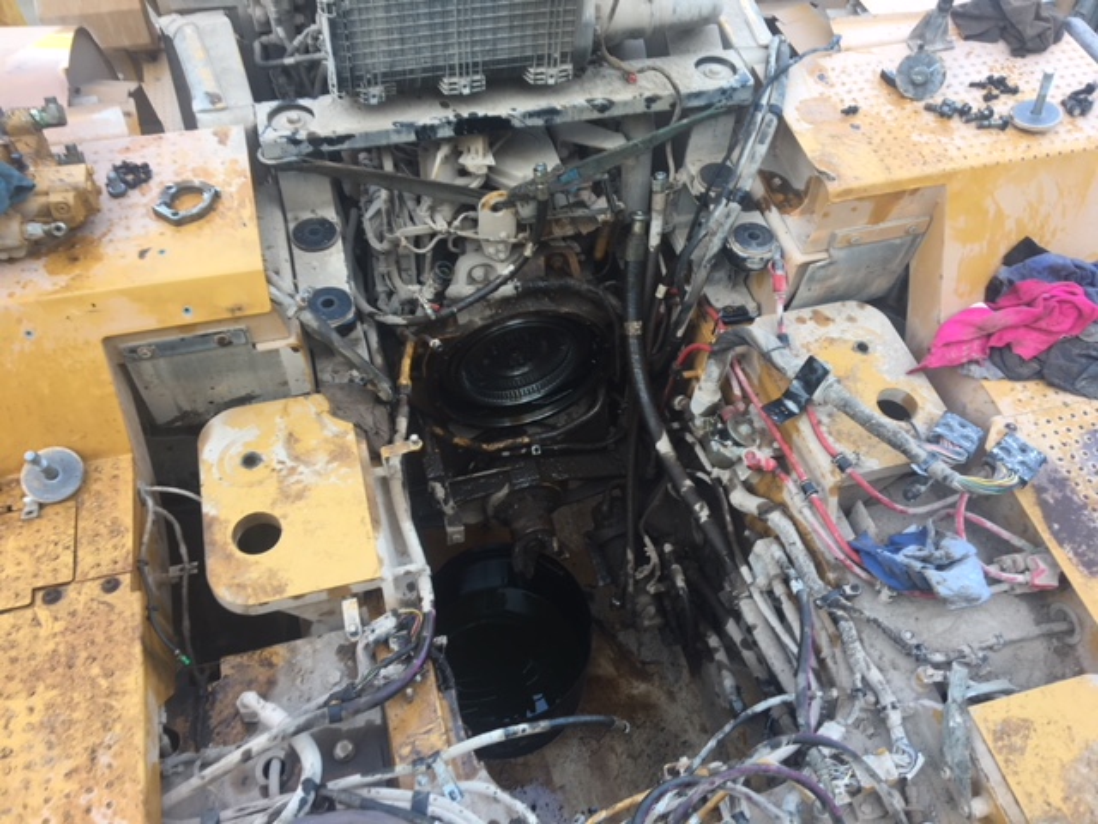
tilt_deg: -56.4
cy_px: 412
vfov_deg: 48.2
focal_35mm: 29
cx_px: 549
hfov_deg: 61.7
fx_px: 920
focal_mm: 4.15
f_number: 2.2
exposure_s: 1/50
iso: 25
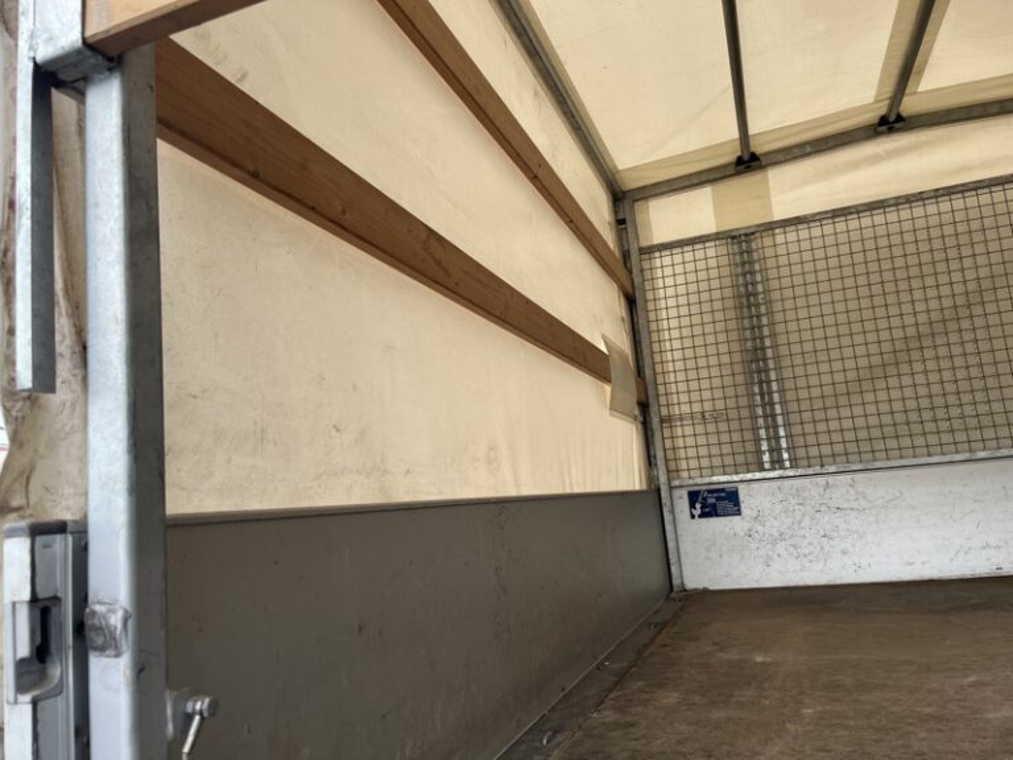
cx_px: 506
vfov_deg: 53.1
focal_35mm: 26
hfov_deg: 67.3
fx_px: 761
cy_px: 380
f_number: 1.6
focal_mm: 5.1
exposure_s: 1/149
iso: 32
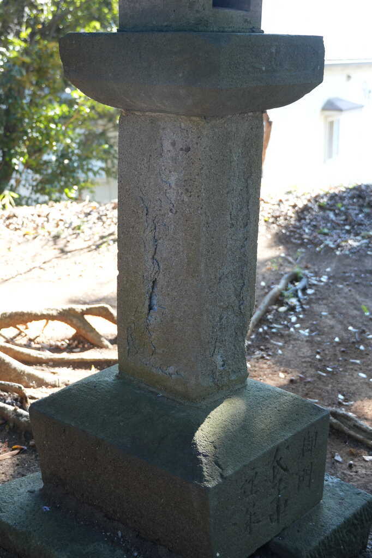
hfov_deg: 27.2
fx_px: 768
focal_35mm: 50
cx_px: 186
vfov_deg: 40.0
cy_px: 279
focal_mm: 33
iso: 320
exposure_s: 1/60
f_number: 4.5
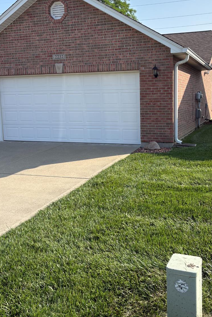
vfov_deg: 53.0
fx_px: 318
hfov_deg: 36.5
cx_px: 142
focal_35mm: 36
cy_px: 138
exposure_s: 1/2639
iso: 50
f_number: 1.6
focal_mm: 5.96
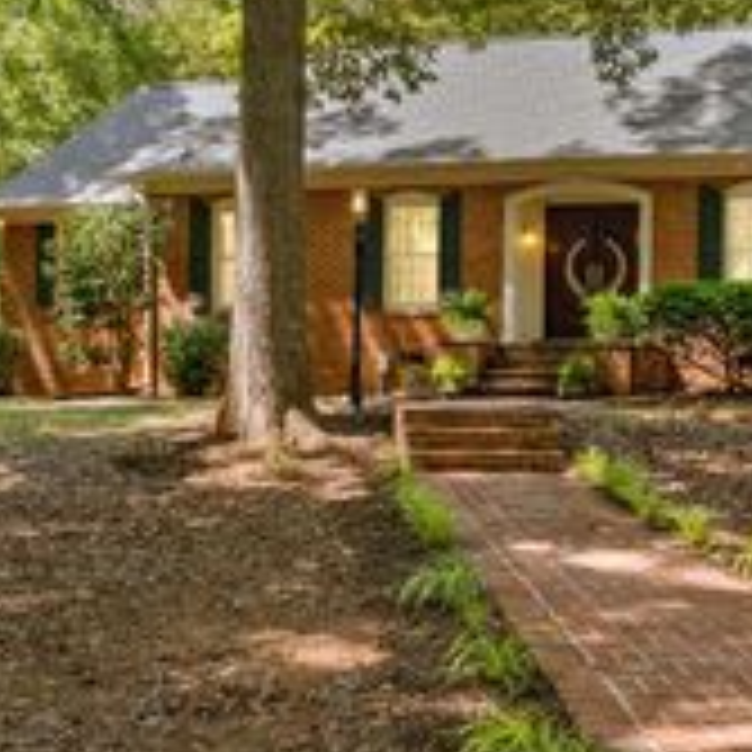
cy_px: 394
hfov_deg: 28.7
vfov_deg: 30.6
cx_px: 747
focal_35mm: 56
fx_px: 1376
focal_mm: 8.38
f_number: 2.8
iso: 100
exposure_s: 1/90
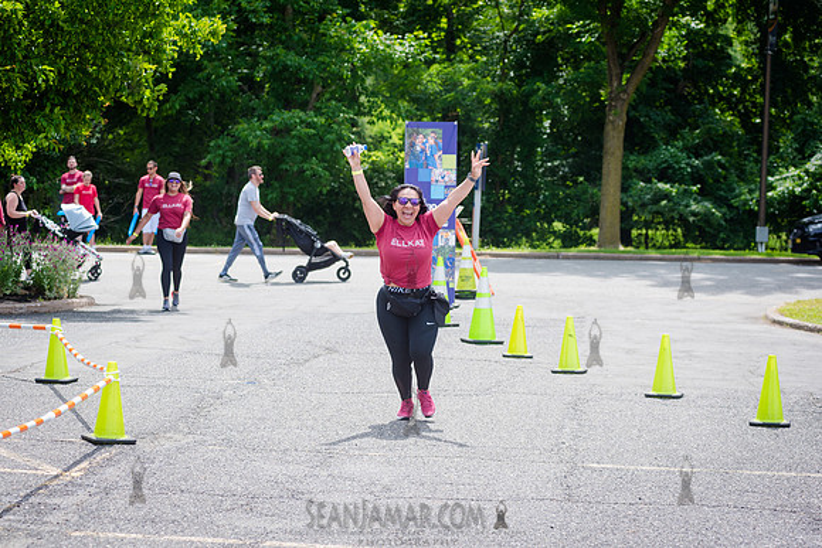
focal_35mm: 86
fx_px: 1964
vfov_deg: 15.9
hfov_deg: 23.6
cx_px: 411
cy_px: 274
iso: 250
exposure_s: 1/640
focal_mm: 86
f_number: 4.5
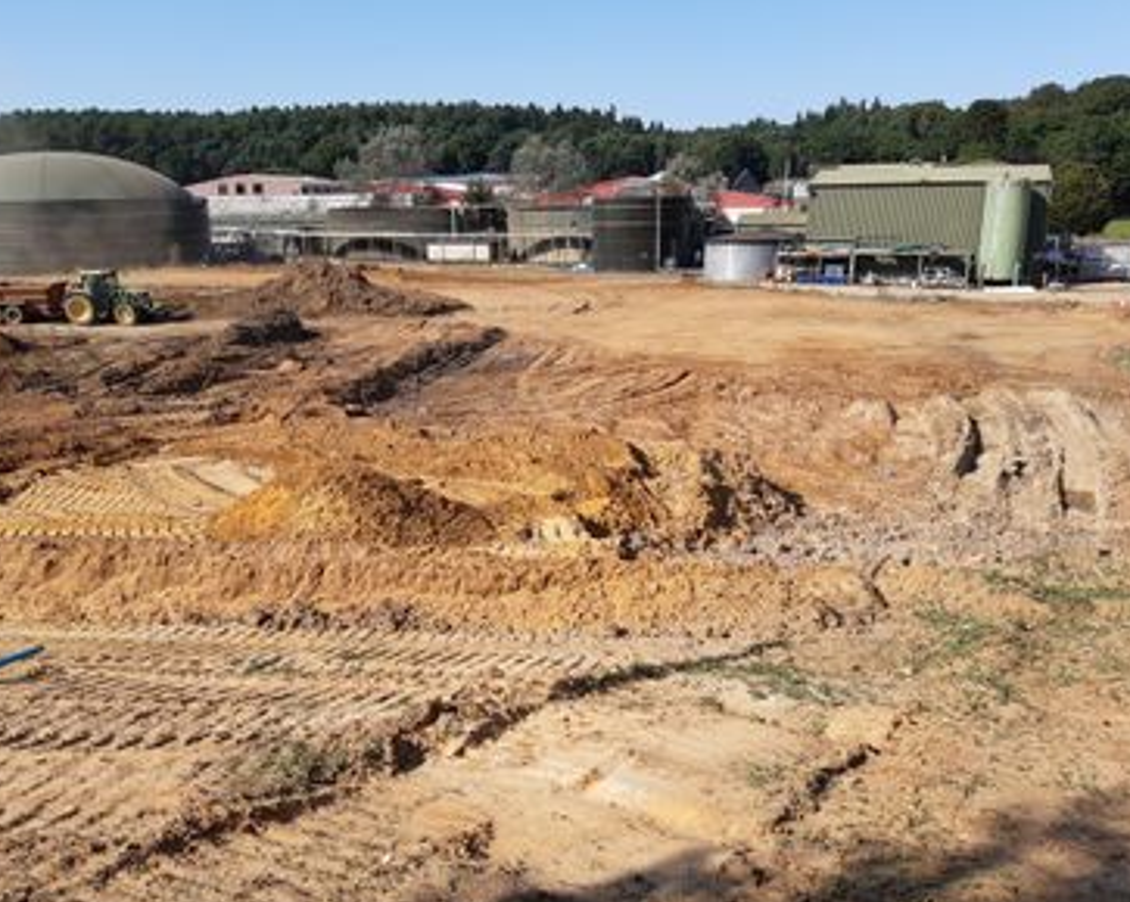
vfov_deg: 51.5
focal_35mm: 28
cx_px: 523
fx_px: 936
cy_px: 460
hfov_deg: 62.2
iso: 40
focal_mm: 3.92
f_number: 1.7
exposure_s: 1/1558
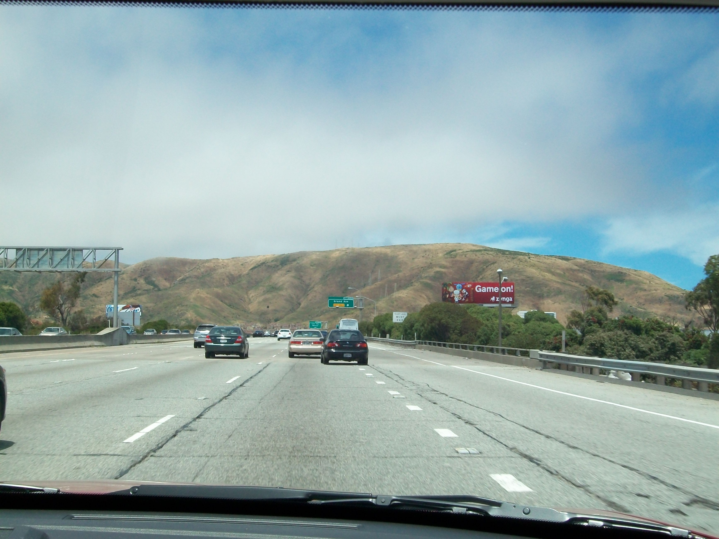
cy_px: 270
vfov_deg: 27.5
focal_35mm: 53
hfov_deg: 36.2
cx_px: 360
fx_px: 1101
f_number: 7
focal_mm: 8.8
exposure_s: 1/250
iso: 80
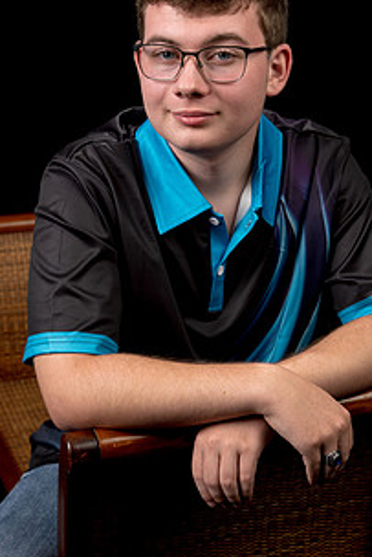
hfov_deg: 18.4
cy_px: 260
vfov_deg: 27.3
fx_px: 1146
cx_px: 216
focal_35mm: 74
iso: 100
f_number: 5
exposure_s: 1/160
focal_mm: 50
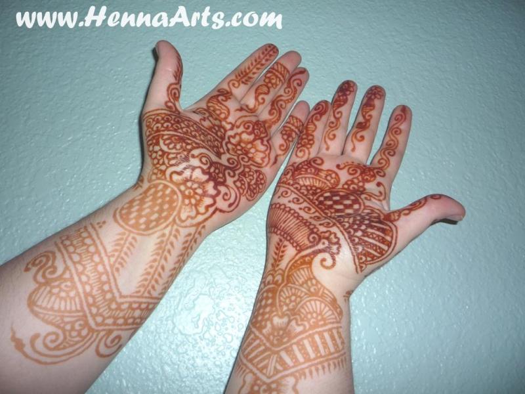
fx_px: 455
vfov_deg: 46.8
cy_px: 197
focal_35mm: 30
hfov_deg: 60.0
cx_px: 262
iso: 100
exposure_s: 1/30
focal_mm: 5.2
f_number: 4
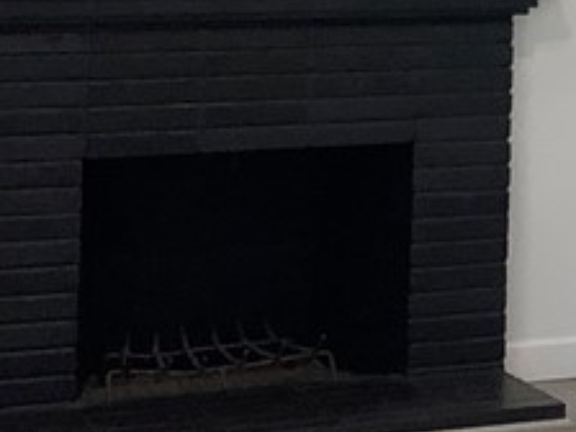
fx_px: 2363
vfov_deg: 10.0
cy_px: -273
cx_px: 802
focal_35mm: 142
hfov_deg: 13.3
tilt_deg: +2.8
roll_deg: -0.2
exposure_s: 1/50
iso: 50
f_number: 2.4
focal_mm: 3.3
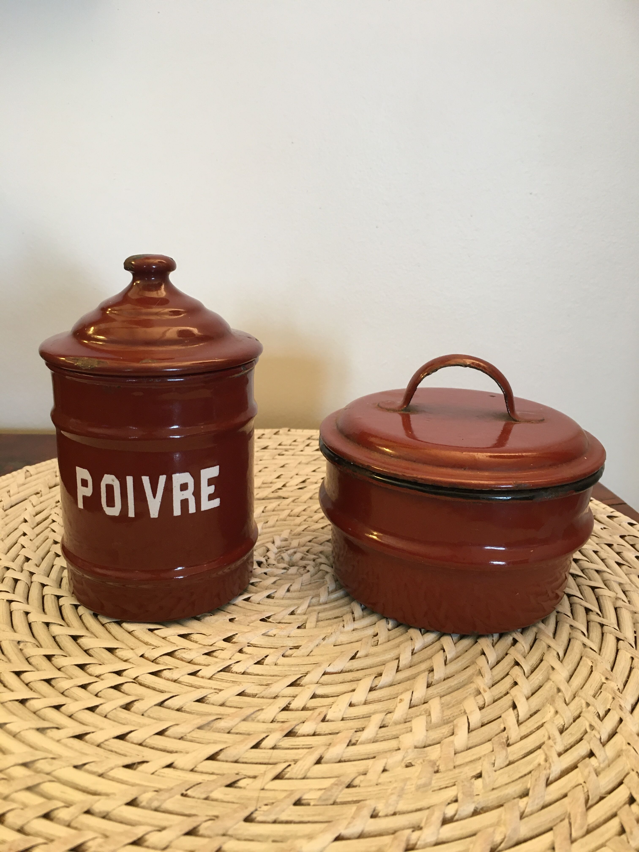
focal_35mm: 29
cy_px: 426
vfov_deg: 61.7
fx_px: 714
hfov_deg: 48.2
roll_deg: -1.7
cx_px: 320
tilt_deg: -17.2
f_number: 2.2
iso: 125
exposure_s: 1/33
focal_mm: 4.15
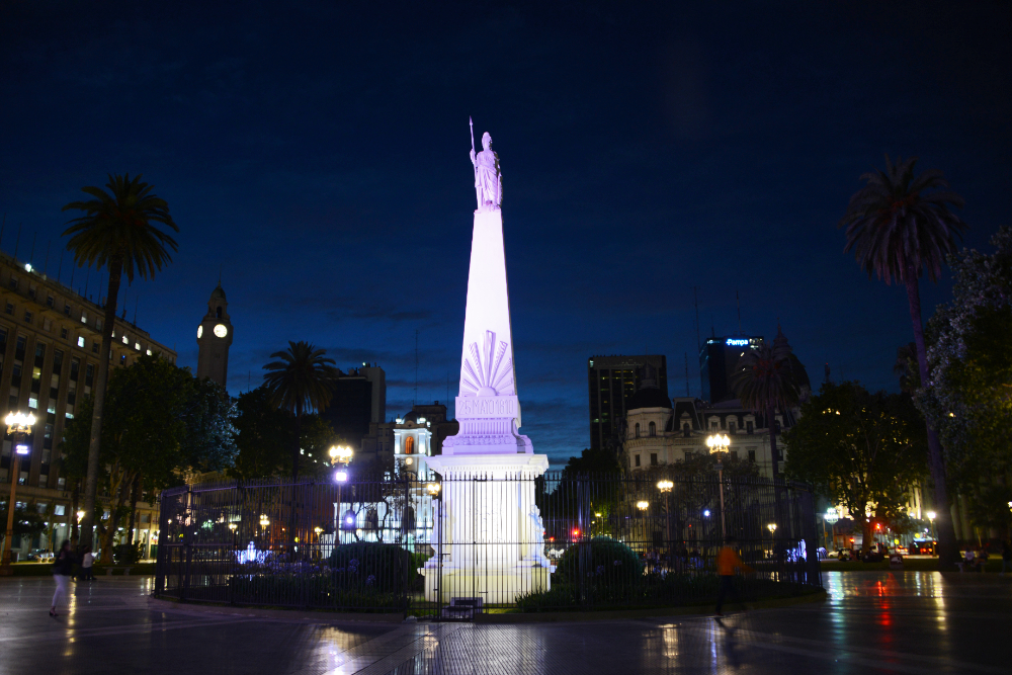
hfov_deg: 65.5
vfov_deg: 46.4
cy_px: 338
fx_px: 787
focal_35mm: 28
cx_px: 506
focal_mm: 28
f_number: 3.5
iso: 500
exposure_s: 1/10
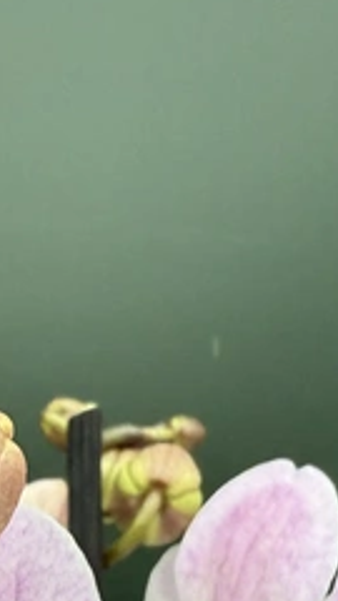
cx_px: -38
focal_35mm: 87
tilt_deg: -8.0
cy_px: 824
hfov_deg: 13.6
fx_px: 1386
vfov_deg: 21.6
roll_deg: +0.7
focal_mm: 2.22
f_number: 2.2
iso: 80
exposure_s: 1/99
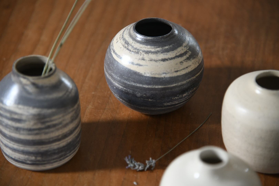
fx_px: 930
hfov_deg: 17.1
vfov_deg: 11.4
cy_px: 93
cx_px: 140
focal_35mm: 120
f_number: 4
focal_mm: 120
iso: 1250
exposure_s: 1/50
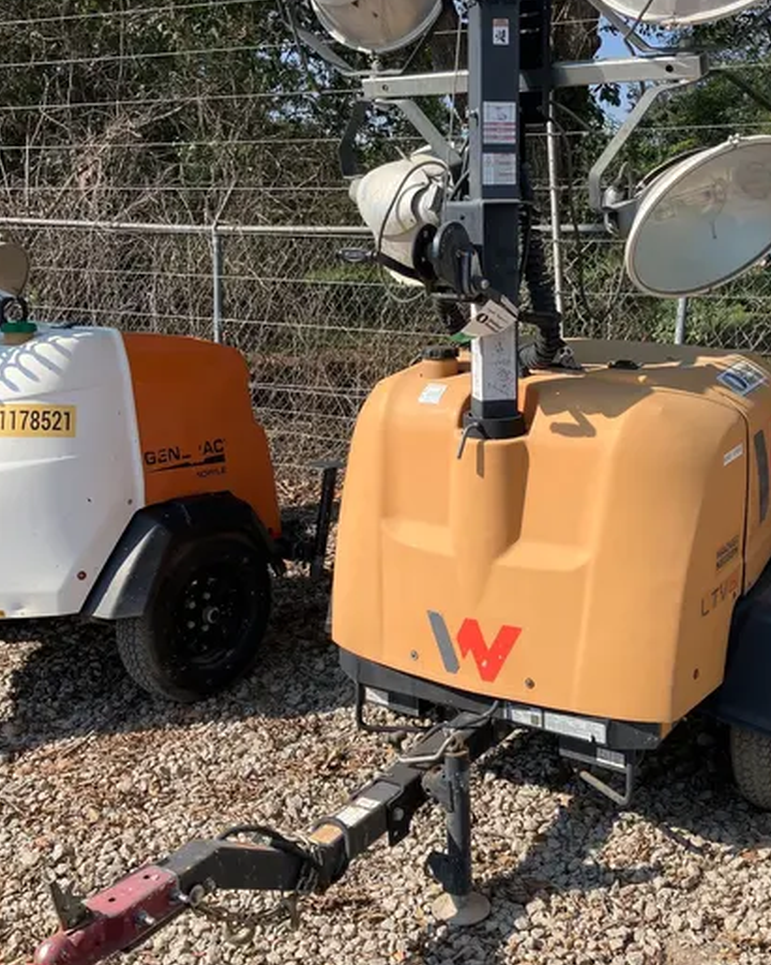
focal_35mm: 39
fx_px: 1113
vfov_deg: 46.7
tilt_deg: -9.2
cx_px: 482
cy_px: 420
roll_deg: -0.4
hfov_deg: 38.0
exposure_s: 1/1389
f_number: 1.8
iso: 32
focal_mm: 3.99
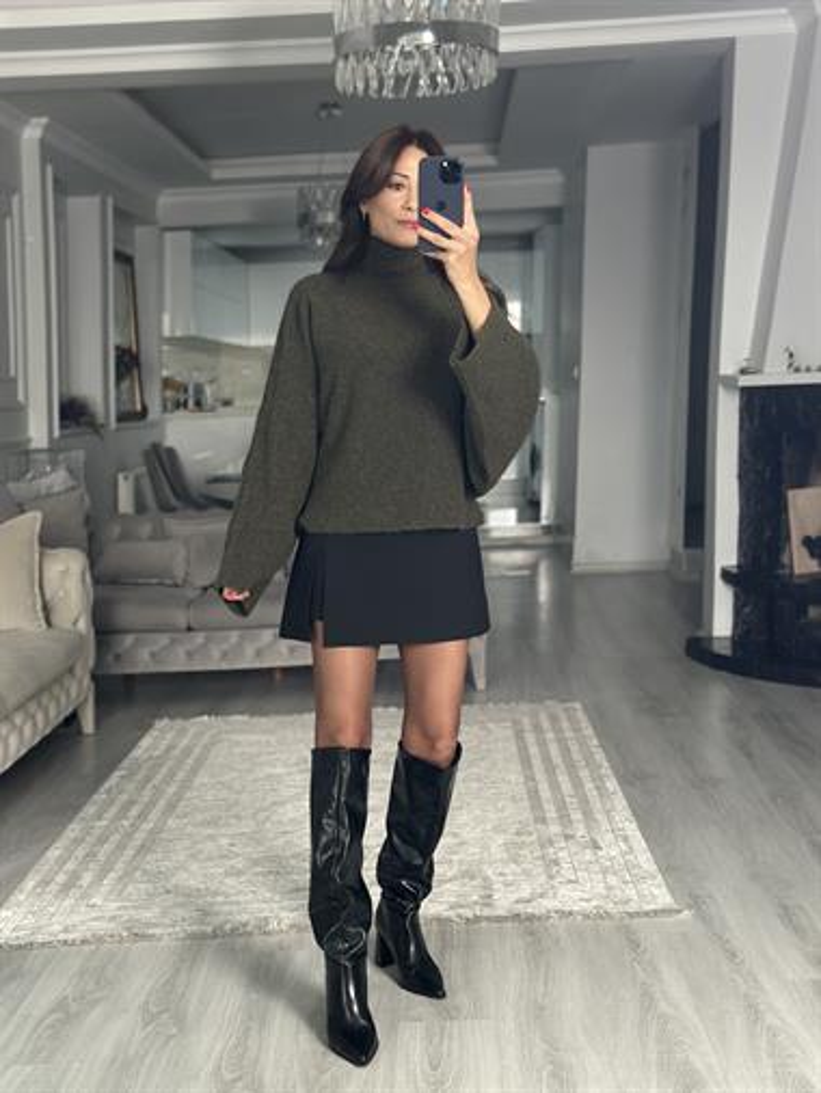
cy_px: 546
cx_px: 410
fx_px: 1517
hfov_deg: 30.3
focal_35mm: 48
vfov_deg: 39.6
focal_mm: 6.86
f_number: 1.78
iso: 160
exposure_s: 1/50
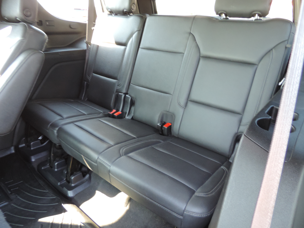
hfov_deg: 71.6
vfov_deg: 56.8
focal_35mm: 24
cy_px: 114
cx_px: 152
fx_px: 211
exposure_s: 1/15
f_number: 3
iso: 400
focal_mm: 4.3
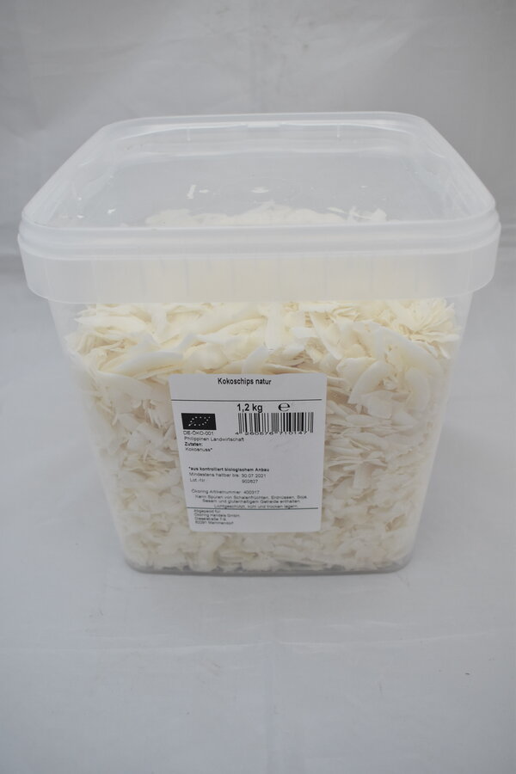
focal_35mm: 30
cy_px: 387
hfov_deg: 43.6
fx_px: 645
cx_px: 258
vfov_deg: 61.9
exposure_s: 1/320
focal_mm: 20
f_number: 4.5
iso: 800
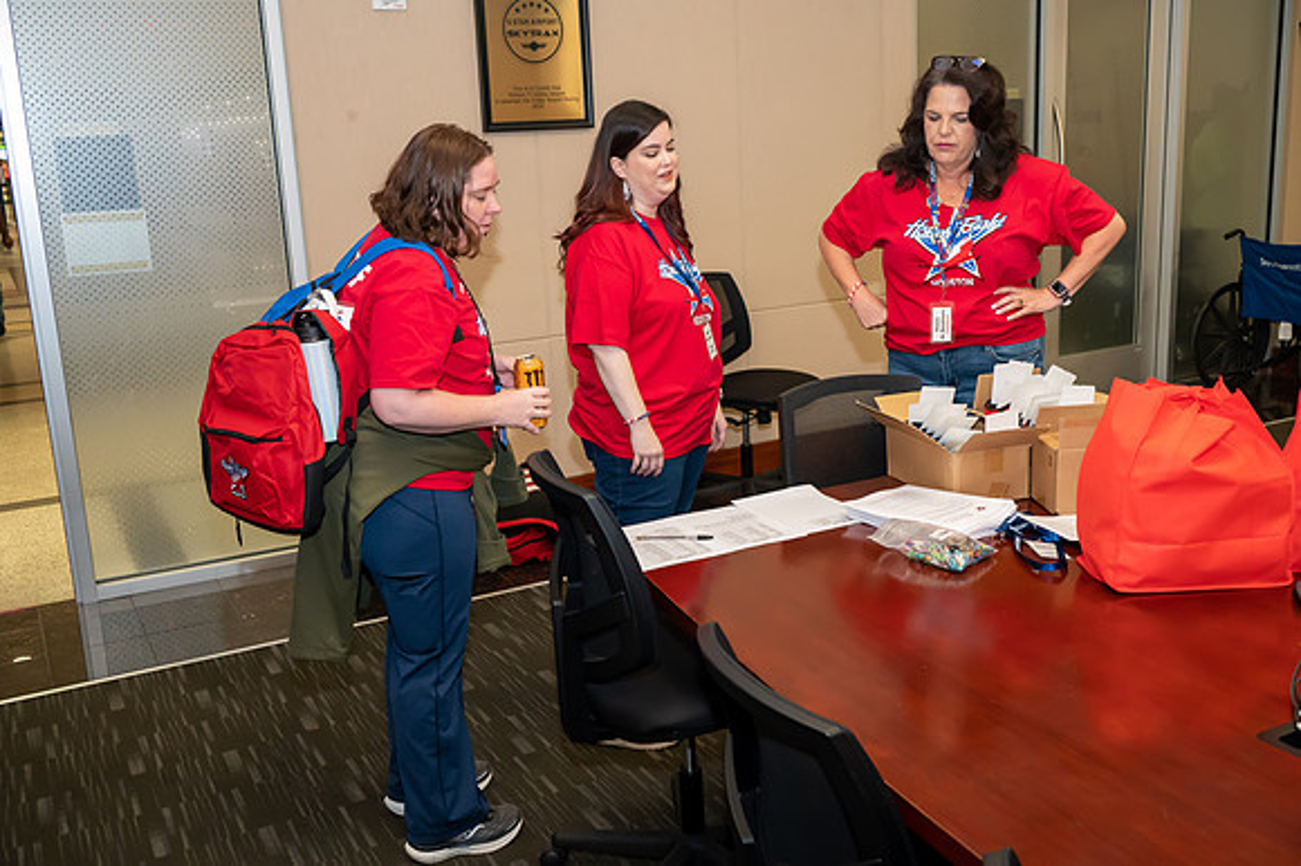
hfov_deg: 54.5
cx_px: 650
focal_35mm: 35
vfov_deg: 37.8
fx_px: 1264
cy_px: 433
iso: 6400
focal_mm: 35
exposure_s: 1/160
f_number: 5
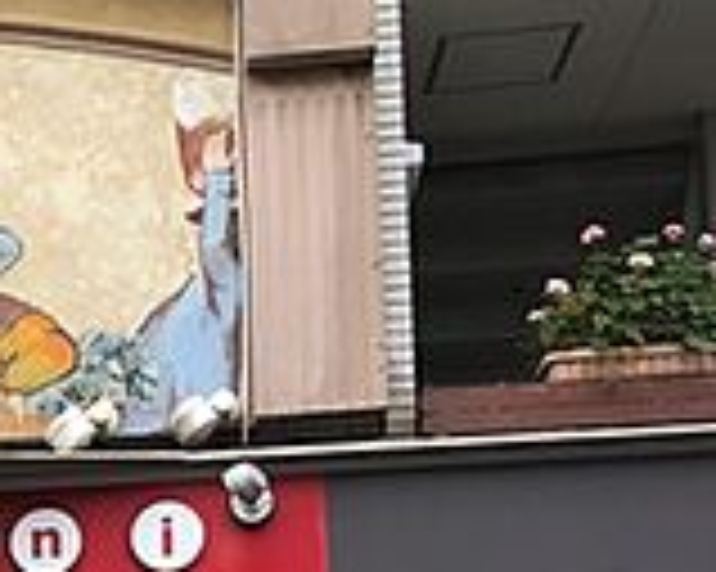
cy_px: 824
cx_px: -306
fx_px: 2181
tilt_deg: +7.7
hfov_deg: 17.1
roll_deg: -0.4
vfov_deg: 14.1
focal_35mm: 103
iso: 20
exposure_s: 1/358
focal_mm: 3.99
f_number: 1.8
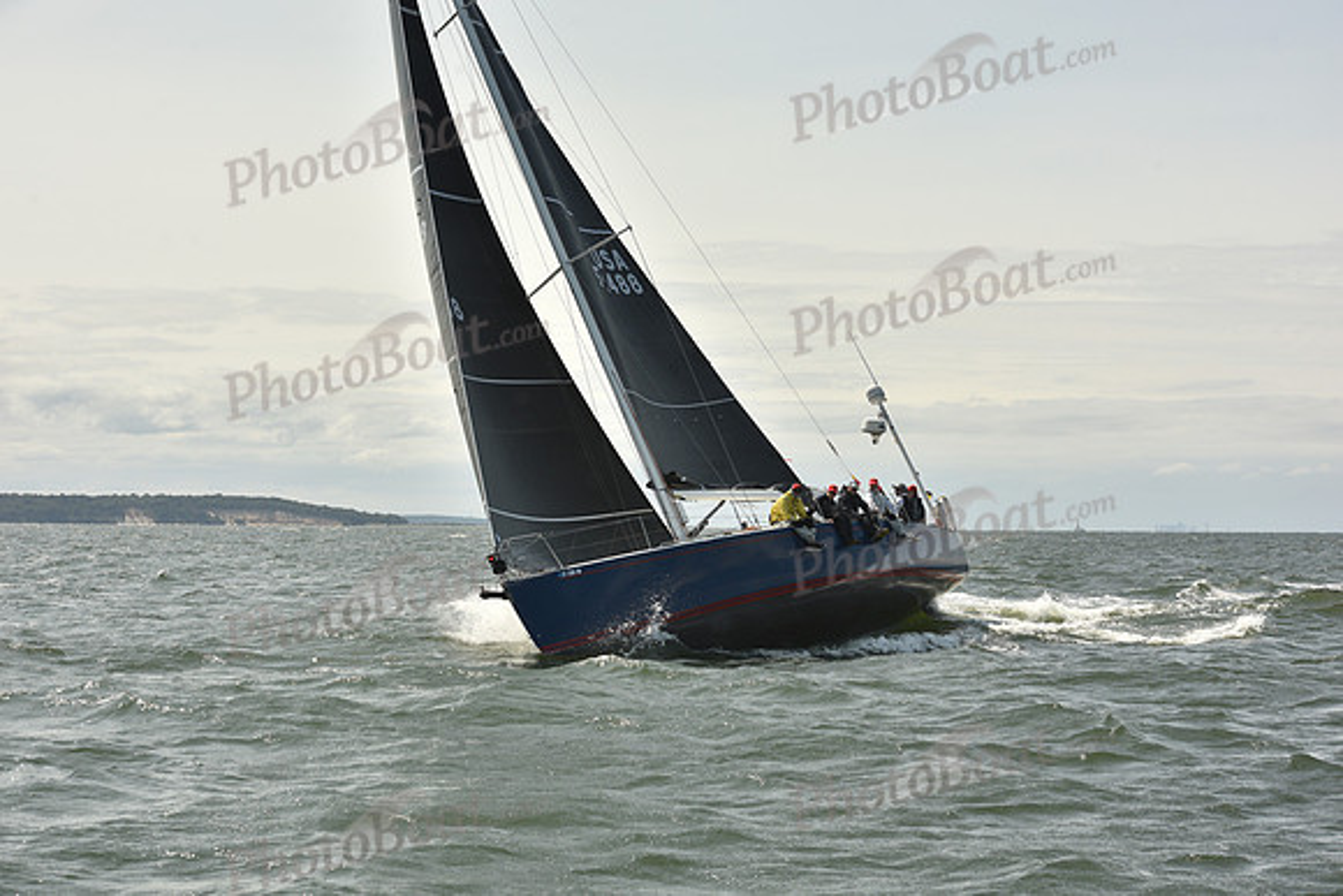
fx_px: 2612
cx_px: 672
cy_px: 448
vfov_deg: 19.5
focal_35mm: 70
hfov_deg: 28.8
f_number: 9
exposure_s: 1/800
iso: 250
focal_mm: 70
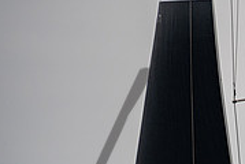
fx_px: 5188
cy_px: 303
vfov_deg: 1.8
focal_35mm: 761
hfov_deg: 2.7
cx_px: 411
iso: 250
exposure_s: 1/1000
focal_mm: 200
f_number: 6.3
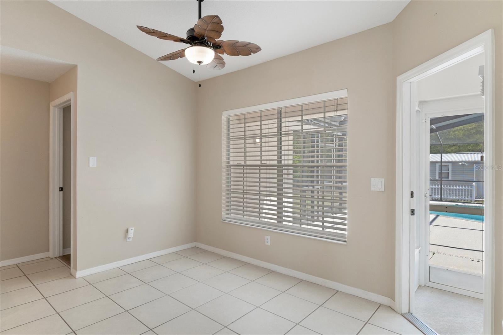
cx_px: 252
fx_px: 272
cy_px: 168
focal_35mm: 20
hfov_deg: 85.4
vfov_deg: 63.2
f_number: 8
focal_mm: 13
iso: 320
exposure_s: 1/8
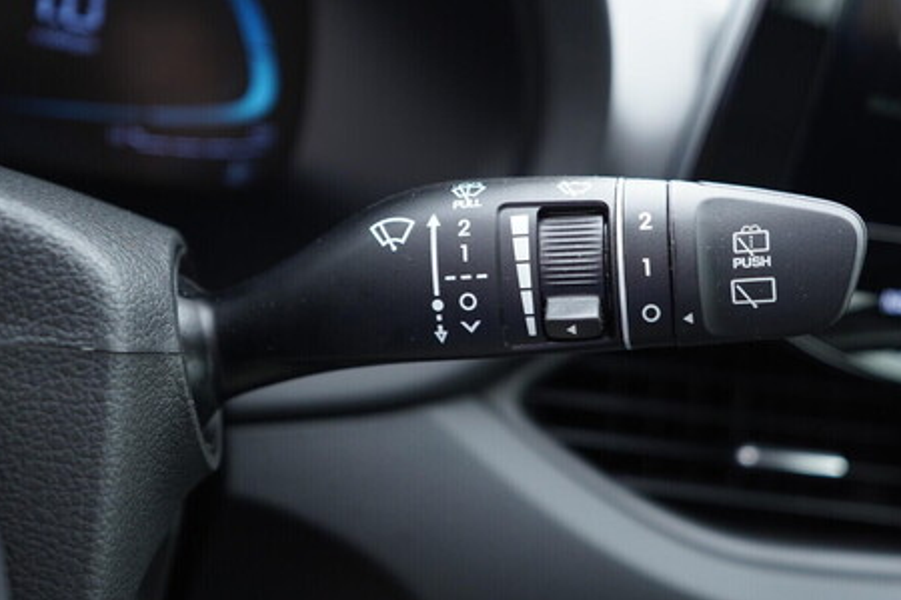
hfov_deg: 44.5
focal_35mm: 44
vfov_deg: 30.4
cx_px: 463
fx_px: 1101
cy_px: 237
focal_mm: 24
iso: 400
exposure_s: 1/40
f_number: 2.8
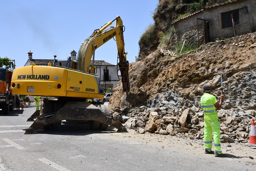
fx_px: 242
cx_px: 128
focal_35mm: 34
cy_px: 86
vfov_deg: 38.9
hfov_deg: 55.8
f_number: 14
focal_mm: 23
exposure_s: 1/800
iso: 800
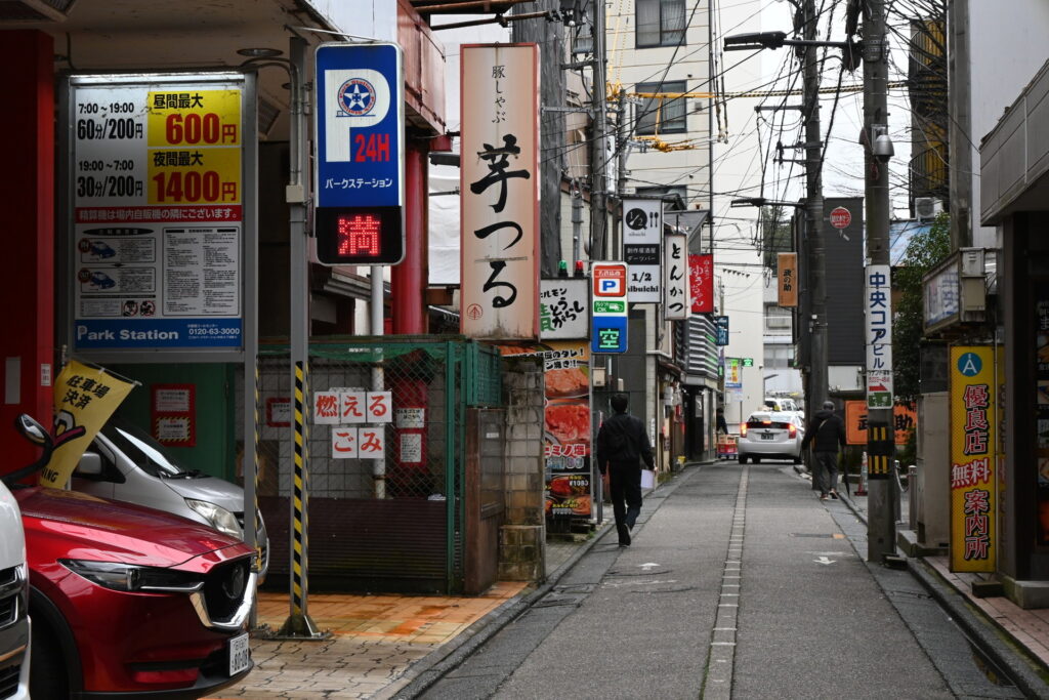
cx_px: 524
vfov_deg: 18.2
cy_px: 350
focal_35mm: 75
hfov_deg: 27.0
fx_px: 2186
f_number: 6.3
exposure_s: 1/125
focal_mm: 50
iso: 400
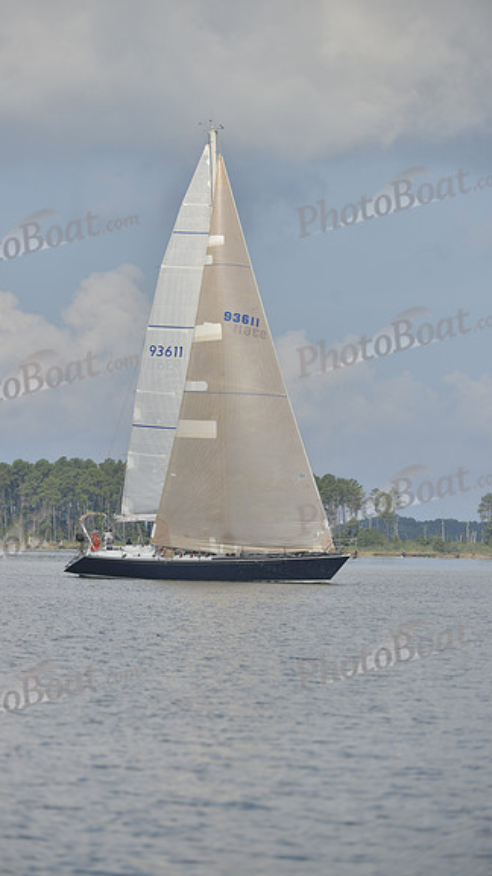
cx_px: 218
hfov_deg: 5.8
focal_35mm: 211
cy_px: 440
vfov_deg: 10.2
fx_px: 4894
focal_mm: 200
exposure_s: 1/3200
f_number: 4.5
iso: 280
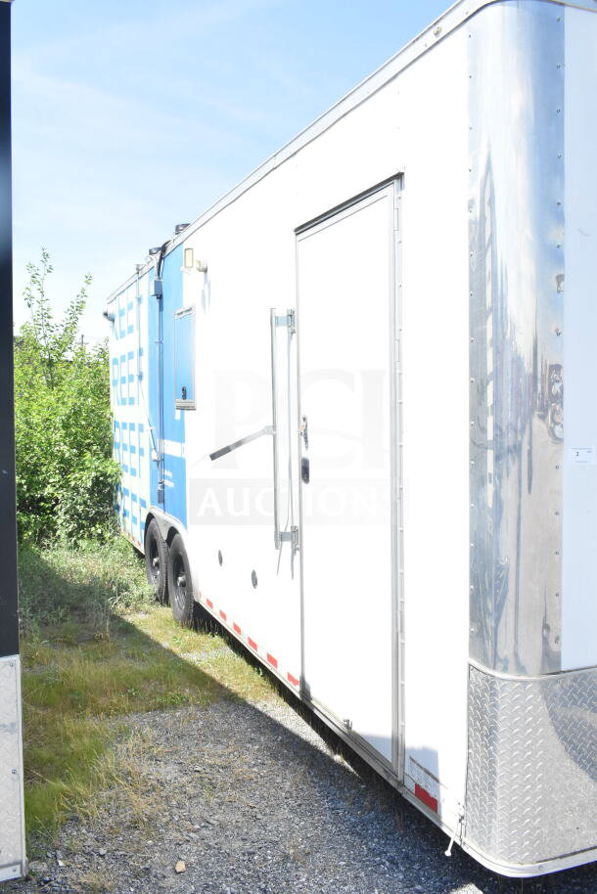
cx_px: 298
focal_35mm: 32
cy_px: 447
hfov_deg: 41.7
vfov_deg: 59.5
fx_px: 783
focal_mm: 21
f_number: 13
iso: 1600
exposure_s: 1/640
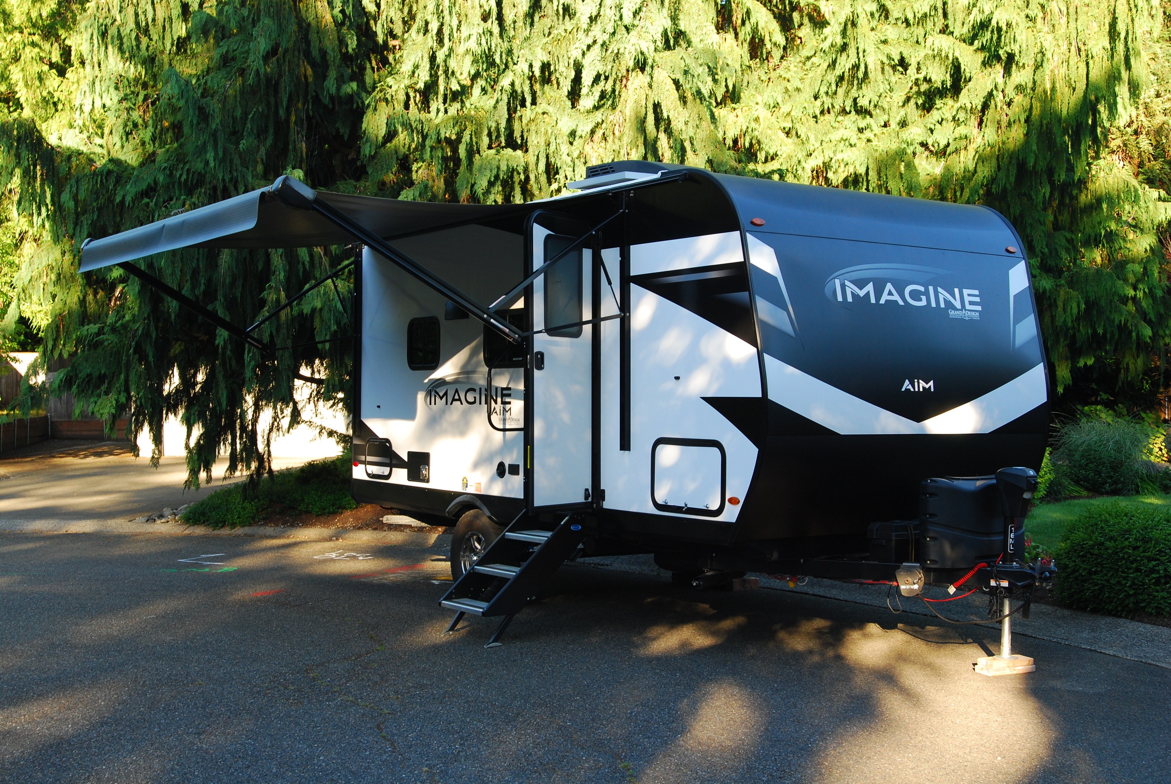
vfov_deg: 29.9
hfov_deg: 43.6
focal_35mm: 45
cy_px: 392
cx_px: 586
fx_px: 1465
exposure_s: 1/60
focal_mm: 30
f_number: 8
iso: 200
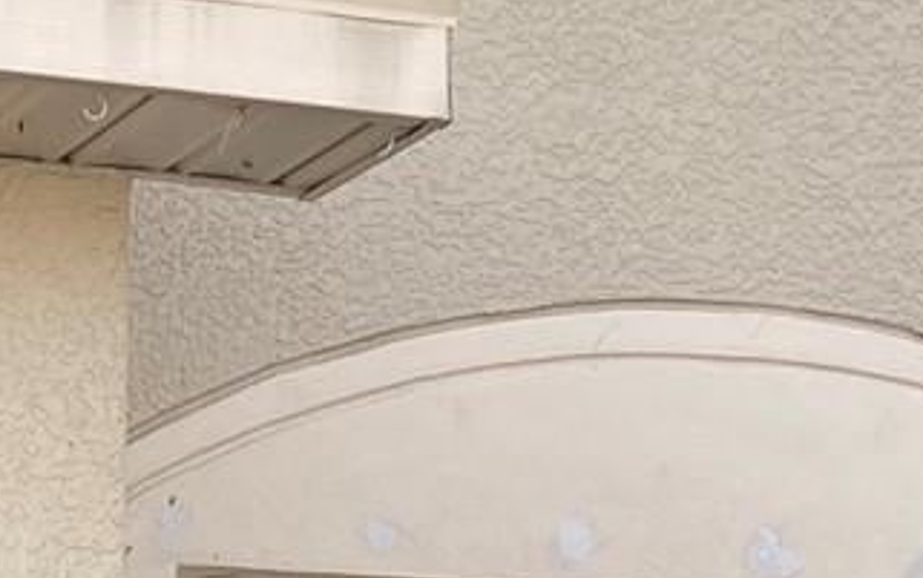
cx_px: -161
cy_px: 1352
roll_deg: -0.3
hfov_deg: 13.8
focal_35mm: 148
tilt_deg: +0.5
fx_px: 3725
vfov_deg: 8.2
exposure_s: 1/206
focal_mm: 3.99
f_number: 1.8
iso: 20
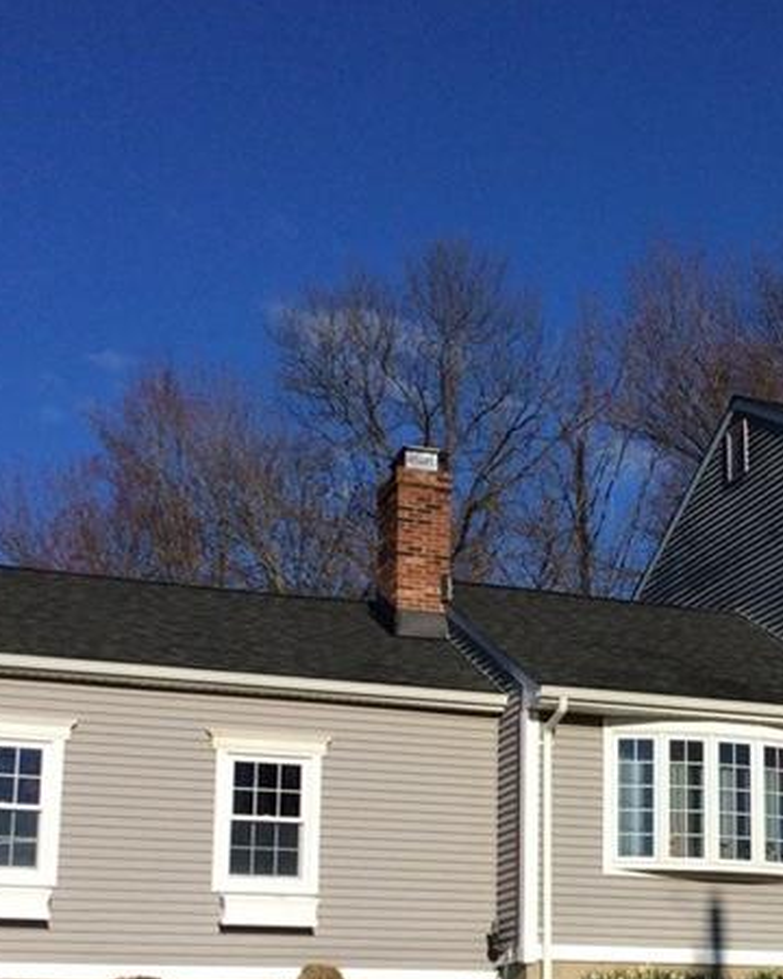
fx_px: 2057
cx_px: 750
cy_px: 757
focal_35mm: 71
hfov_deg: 21.0
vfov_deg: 26.4
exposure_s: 1/2604
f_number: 2.4
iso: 32
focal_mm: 3.3
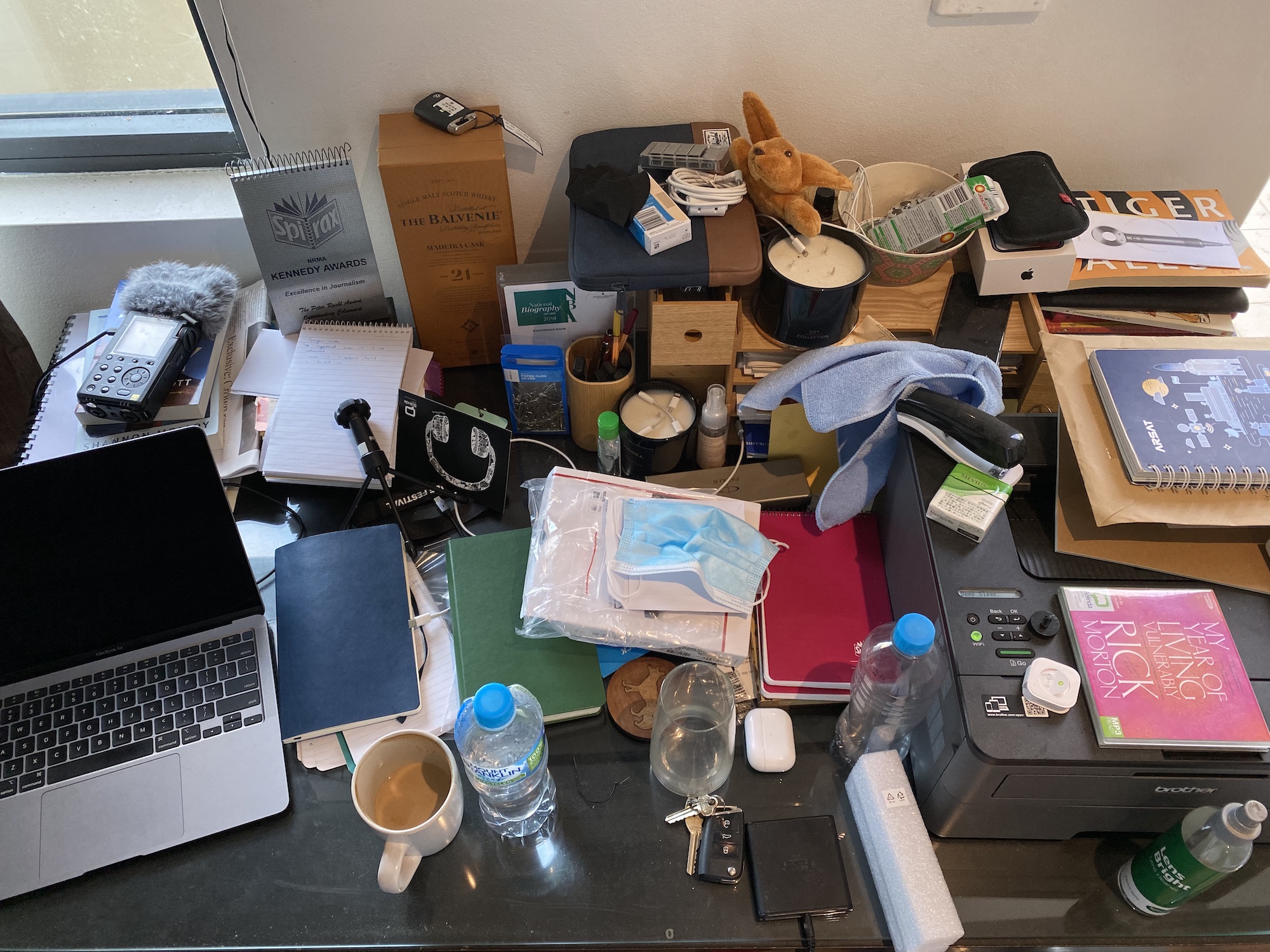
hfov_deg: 67.3
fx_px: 954
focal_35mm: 26
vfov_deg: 53.1
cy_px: 476
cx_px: 635
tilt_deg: -51.9
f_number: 1.8
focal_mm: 4.25
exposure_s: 1/100
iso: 125
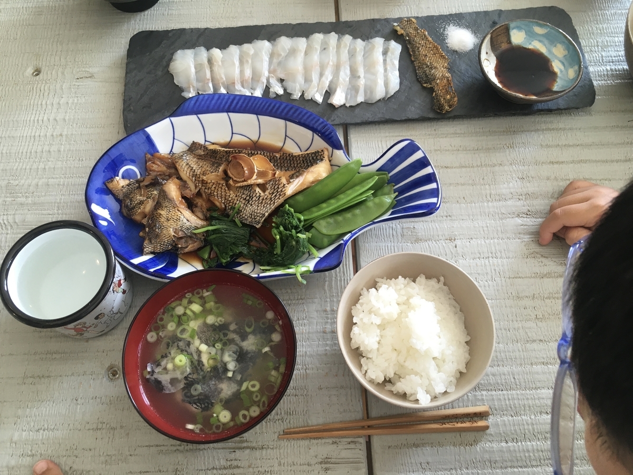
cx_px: 316
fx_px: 530
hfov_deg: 61.7
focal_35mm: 29
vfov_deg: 48.2
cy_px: 238
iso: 40
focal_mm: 4.15
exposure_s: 1/30
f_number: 2.2
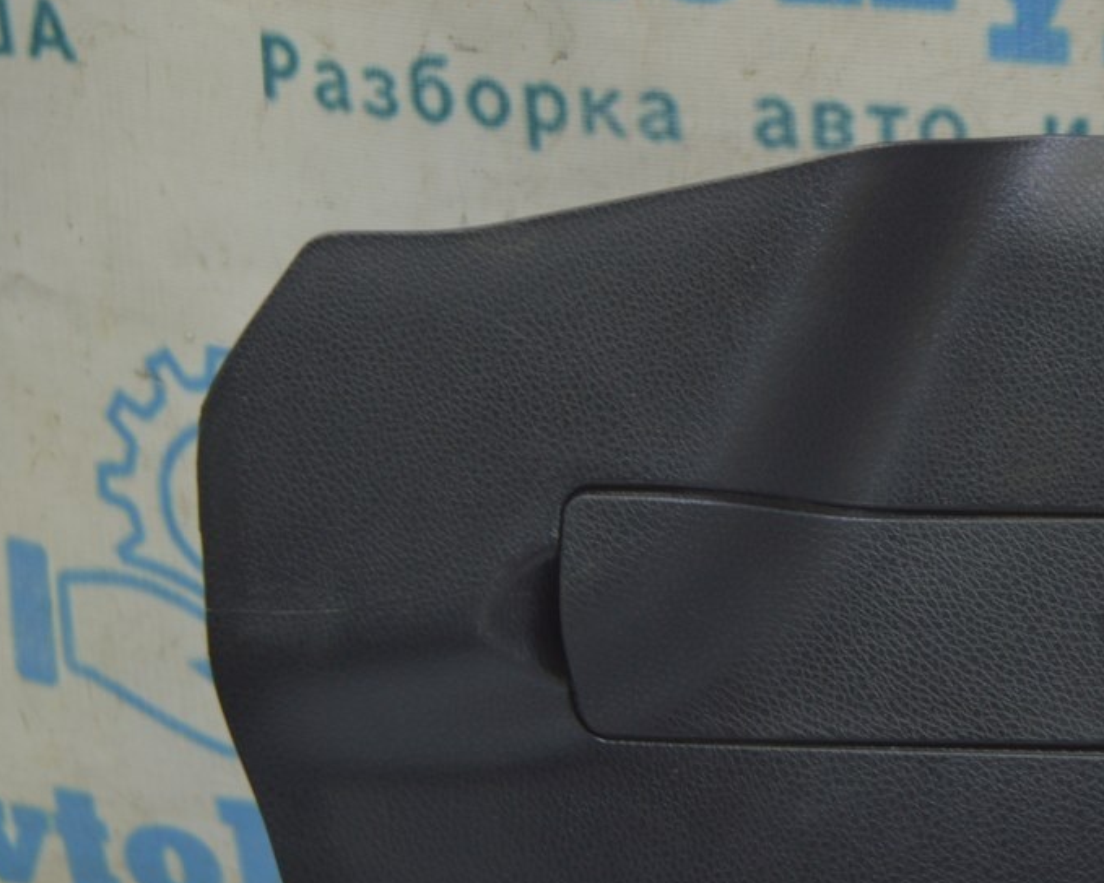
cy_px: 537
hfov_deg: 16.4
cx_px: 795
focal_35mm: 117
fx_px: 3813
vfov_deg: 13.2
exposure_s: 1/20
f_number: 5.6
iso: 400
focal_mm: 55
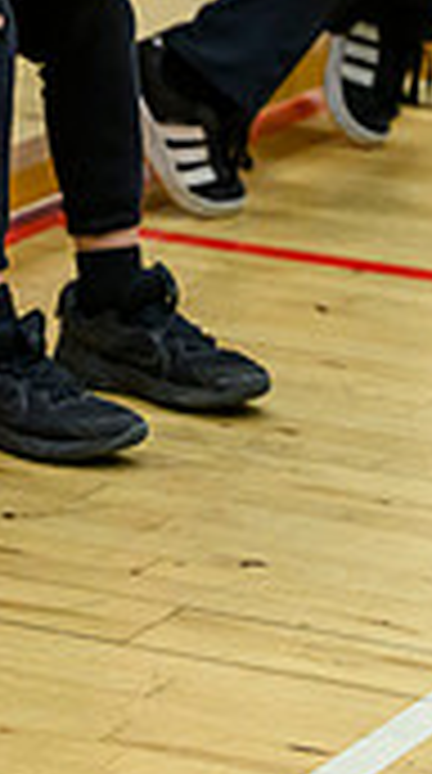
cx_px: -591
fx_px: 6473
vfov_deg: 6.8
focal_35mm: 316
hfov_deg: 3.8
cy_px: -190
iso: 2000
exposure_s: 1/160
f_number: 4
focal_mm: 79
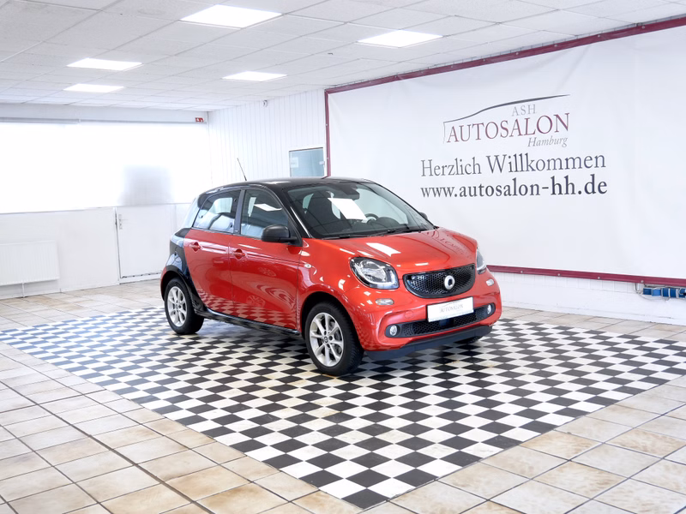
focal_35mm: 36
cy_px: 257
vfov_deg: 39.7
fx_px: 713
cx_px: 343
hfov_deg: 51.4
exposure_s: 1/60
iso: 400
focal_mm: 18
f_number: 3.9
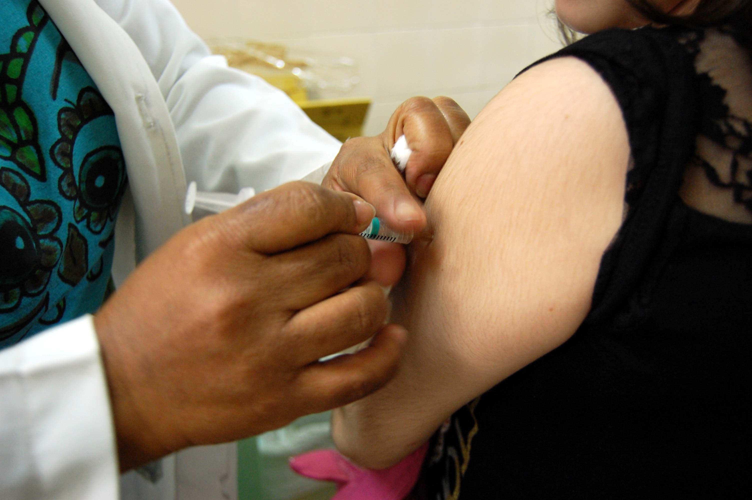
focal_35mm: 30
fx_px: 626
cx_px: 376
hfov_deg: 62.0
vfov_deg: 43.5
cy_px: 250
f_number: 3.8
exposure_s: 1/50
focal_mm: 20
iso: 800
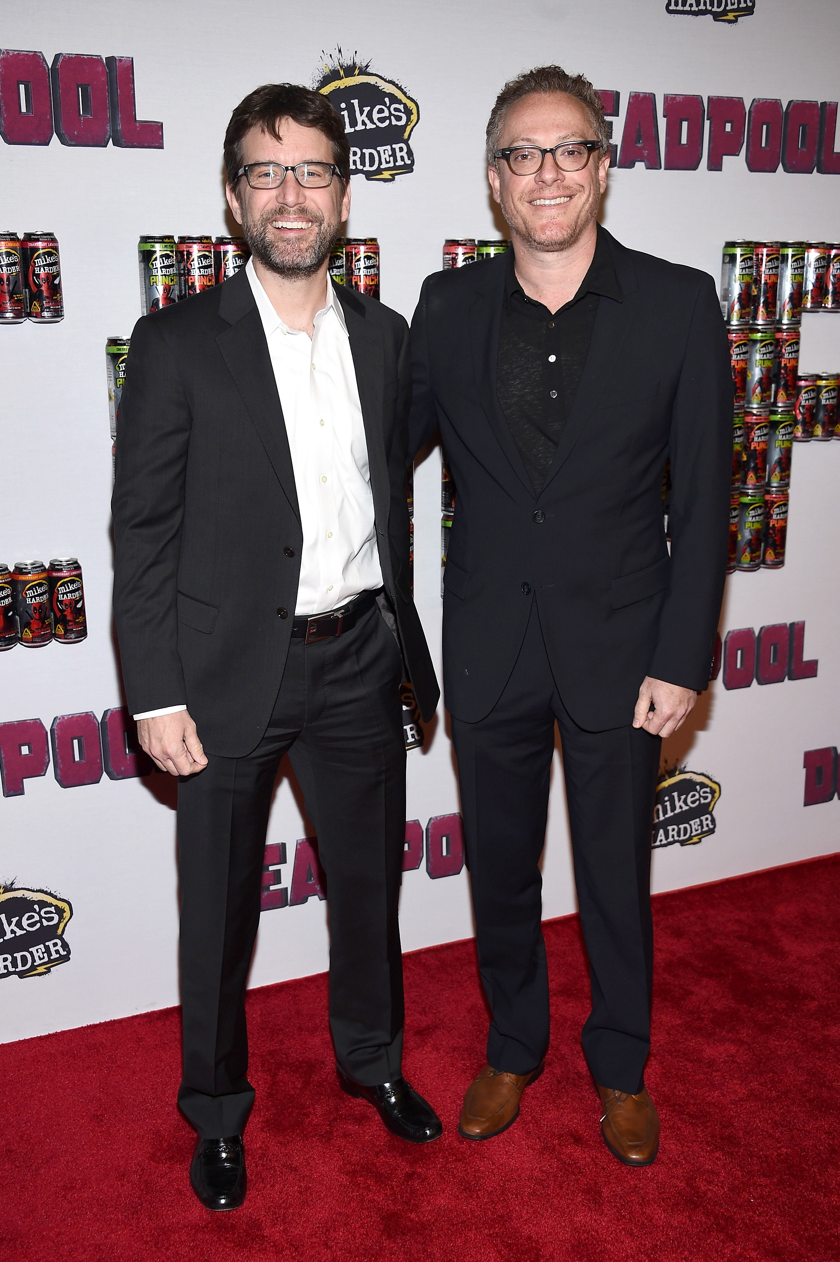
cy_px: 631
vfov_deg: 53.2
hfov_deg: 36.8
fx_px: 1261
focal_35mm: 36
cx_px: 420
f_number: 5.6
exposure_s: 1/250
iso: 500
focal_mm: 36
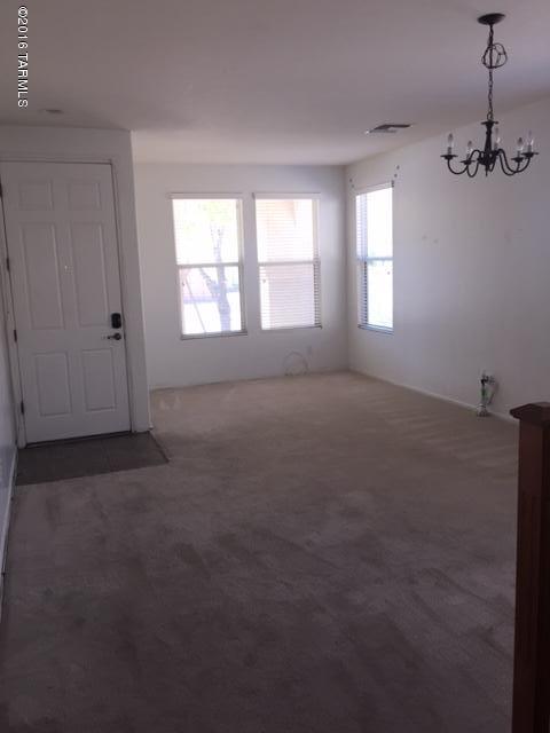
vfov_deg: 61.7
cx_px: 275
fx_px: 614
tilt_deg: -8.2
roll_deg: +2.4
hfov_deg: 48.2
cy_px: 366
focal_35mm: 29
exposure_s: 1/120
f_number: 2.2
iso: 64
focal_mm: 4.15
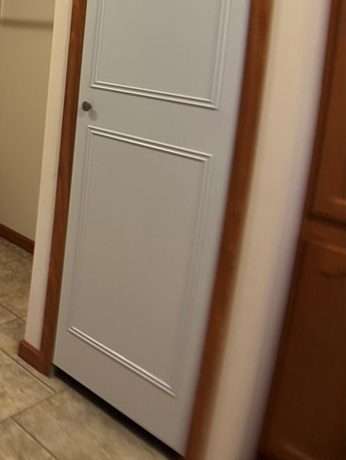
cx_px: -25
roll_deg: -4.0
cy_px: 73
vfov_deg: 33.1
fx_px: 745
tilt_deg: -5.4
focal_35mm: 56
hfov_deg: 24.5
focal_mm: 5.96
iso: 160
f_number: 1.6
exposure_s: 1/60
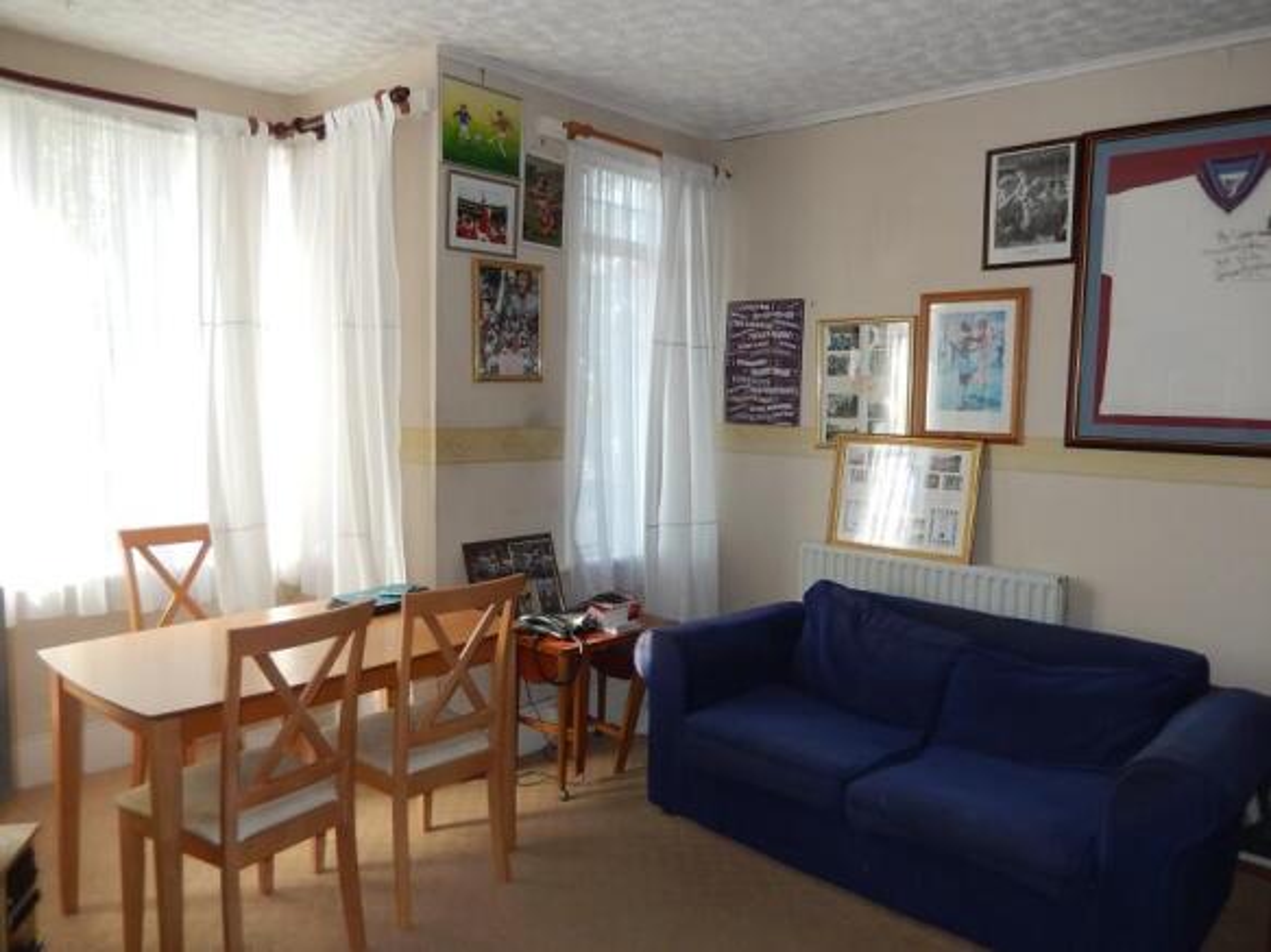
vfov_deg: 54.9
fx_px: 918
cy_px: 476
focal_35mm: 25
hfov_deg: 69.4
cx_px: 636
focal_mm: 4.5
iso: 125
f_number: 3.4
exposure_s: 1/100
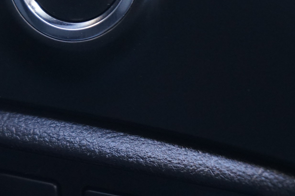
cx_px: 57
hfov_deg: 12.0
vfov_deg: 8.0
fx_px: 1400
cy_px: -24
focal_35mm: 171
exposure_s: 1/80
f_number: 5.6
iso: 2000
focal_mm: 70
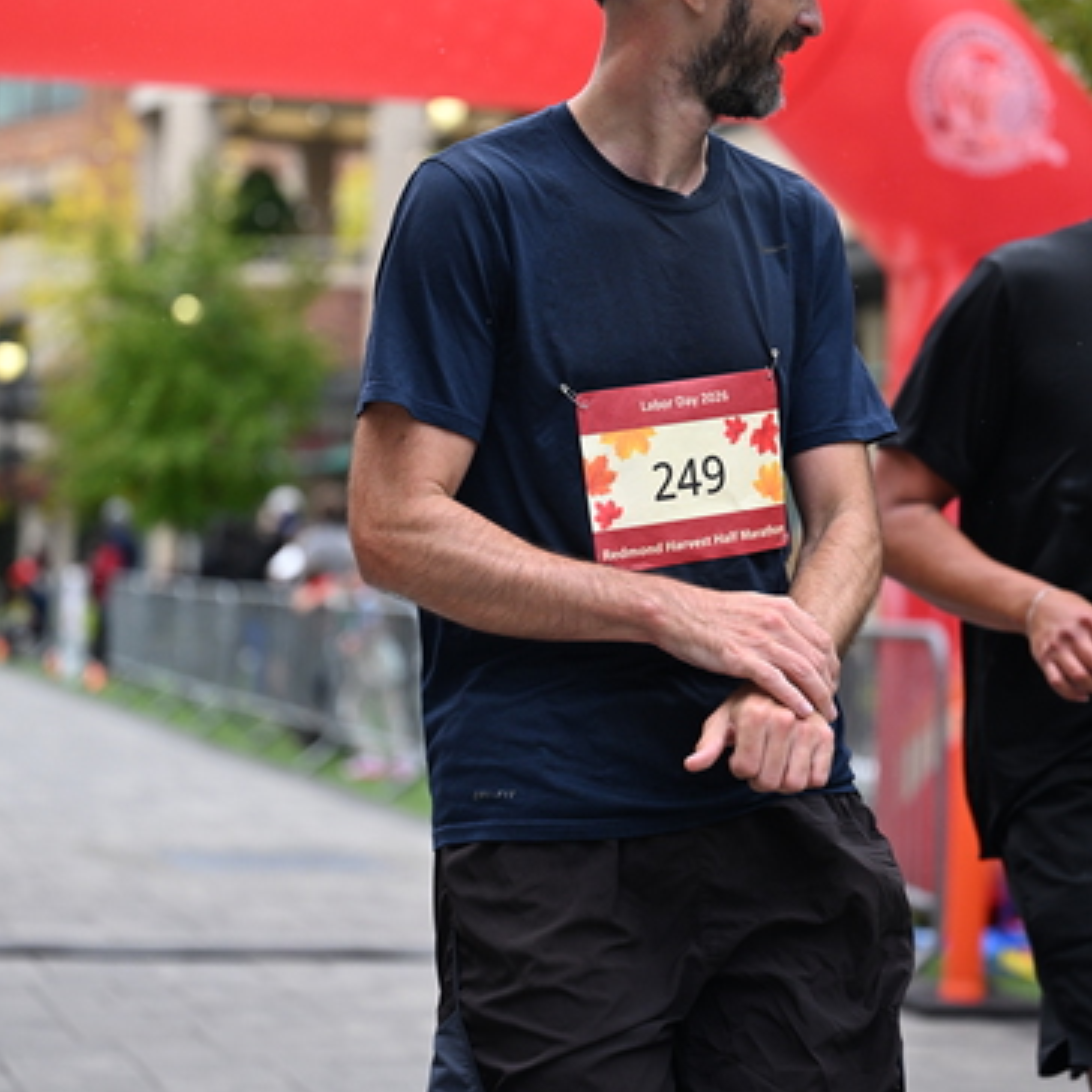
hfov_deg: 19.3
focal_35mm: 90
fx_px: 3212
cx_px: 544
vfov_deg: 19.3
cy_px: 501
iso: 1250
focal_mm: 70
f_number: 2.8
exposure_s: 1/2500
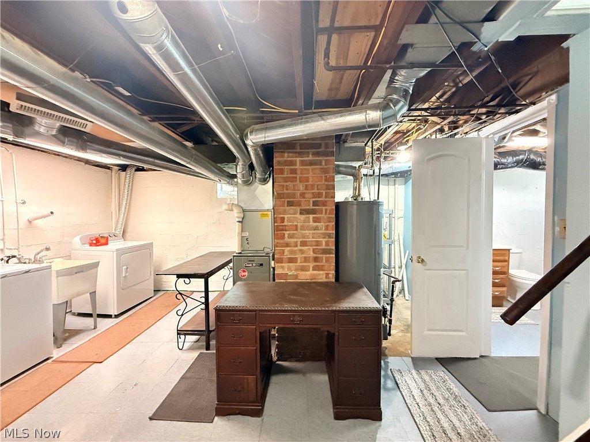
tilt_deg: -1.7
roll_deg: -0.2
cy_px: 221
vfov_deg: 85.7
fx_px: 239
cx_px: 295
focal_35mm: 14
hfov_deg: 102.1
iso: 1250
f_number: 2.2
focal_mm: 2.22
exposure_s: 1/60
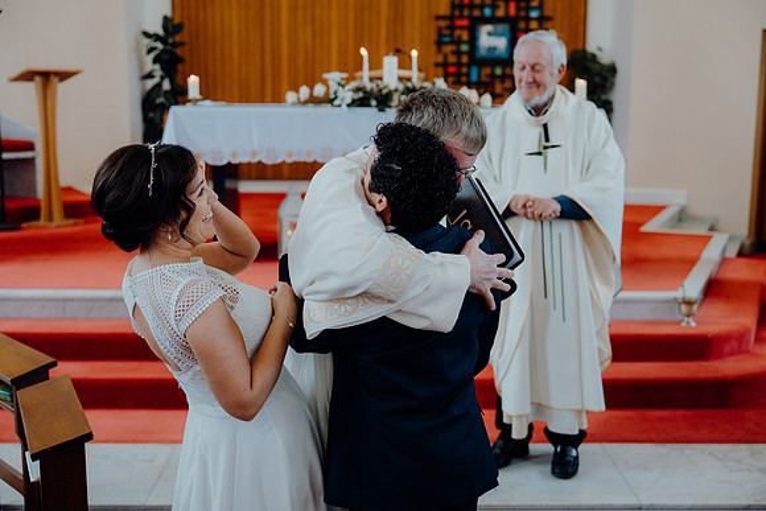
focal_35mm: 44
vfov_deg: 30.5
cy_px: 256
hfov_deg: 44.5
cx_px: 383
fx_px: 936
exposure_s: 1/200
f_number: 2.8
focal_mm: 44
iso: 500
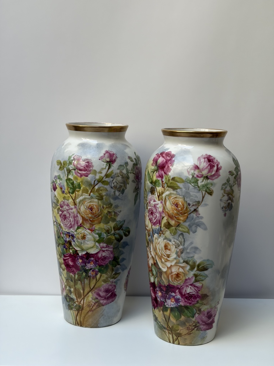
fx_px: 549
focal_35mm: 52
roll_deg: -1.8
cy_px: 183
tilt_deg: -8.2
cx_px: 137
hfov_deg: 28.0
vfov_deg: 36.8
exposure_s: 1/121
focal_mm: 5.96
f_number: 1.6
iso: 32
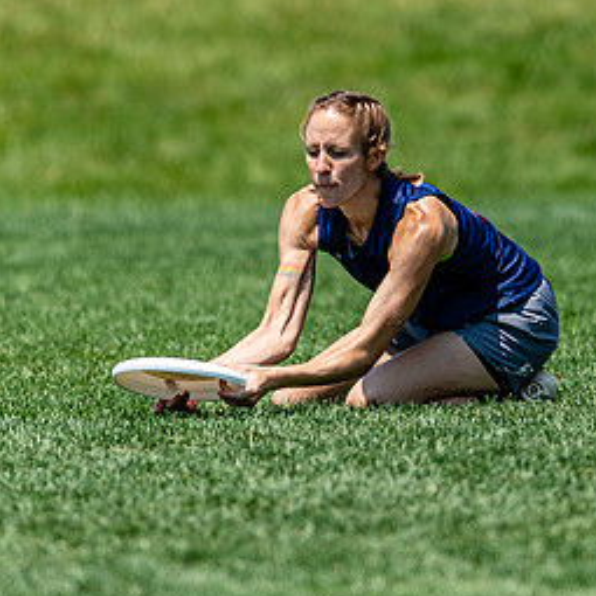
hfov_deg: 1.2
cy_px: 33
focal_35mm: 1508
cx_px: 463
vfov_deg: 1.2
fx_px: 29375
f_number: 2.8
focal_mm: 400
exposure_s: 1/2000
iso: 100
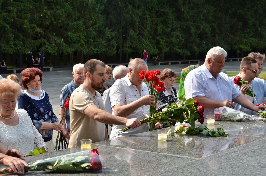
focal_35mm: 75
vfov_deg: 18.1
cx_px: 133
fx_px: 553
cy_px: 88
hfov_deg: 27.0
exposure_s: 1/500
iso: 640
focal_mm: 50
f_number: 11
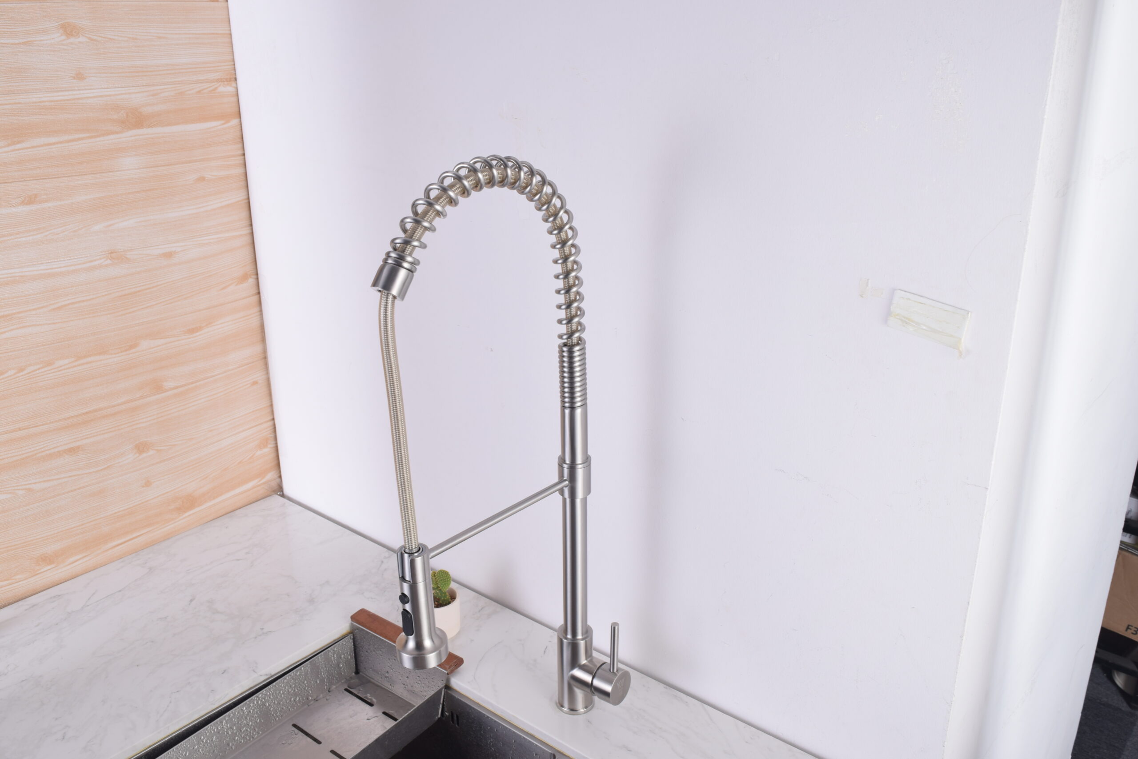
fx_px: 1043
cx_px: 569
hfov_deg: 57.2
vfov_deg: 40.0
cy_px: 380
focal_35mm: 33
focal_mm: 22
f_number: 8
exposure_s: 1/160
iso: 100
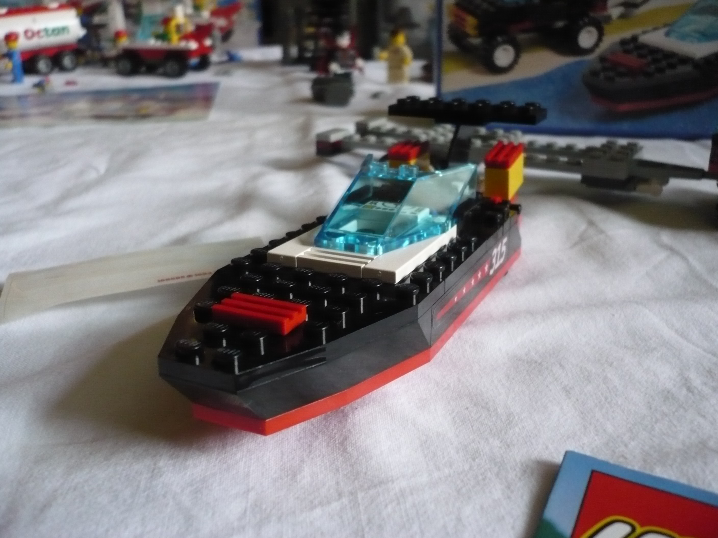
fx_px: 726
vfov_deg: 40.7
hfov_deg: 52.6
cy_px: 269
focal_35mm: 35
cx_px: 359
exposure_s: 1/60
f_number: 2.8
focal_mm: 5.8
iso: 400
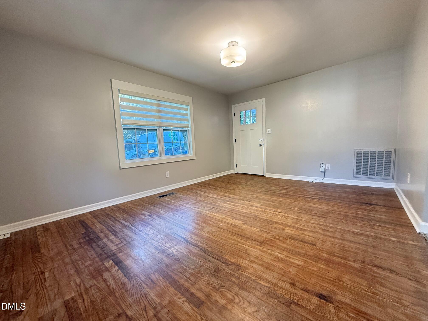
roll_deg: +2.6
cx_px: 214
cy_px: 160
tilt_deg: -5.4
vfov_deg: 85.7
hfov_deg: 102.1
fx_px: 173
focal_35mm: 14
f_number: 2.2
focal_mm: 2.22
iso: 400
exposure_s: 1/60
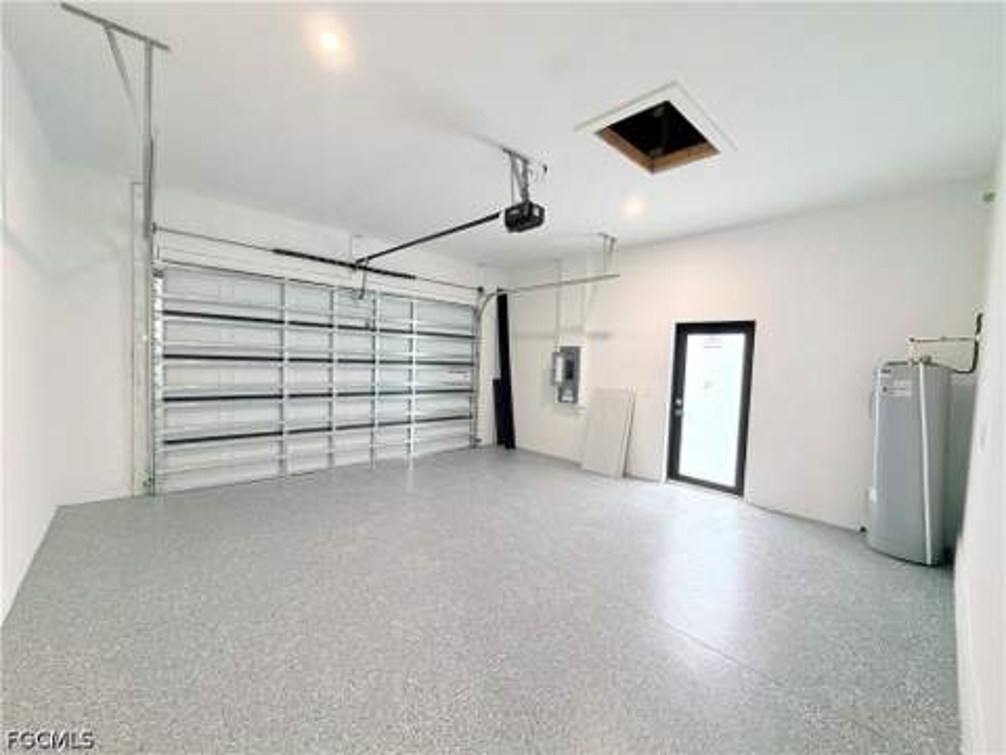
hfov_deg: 102.1
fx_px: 407
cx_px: 503
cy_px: 378
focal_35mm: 14
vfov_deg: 85.7
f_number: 2.2
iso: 500
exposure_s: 1/60
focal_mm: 2.22
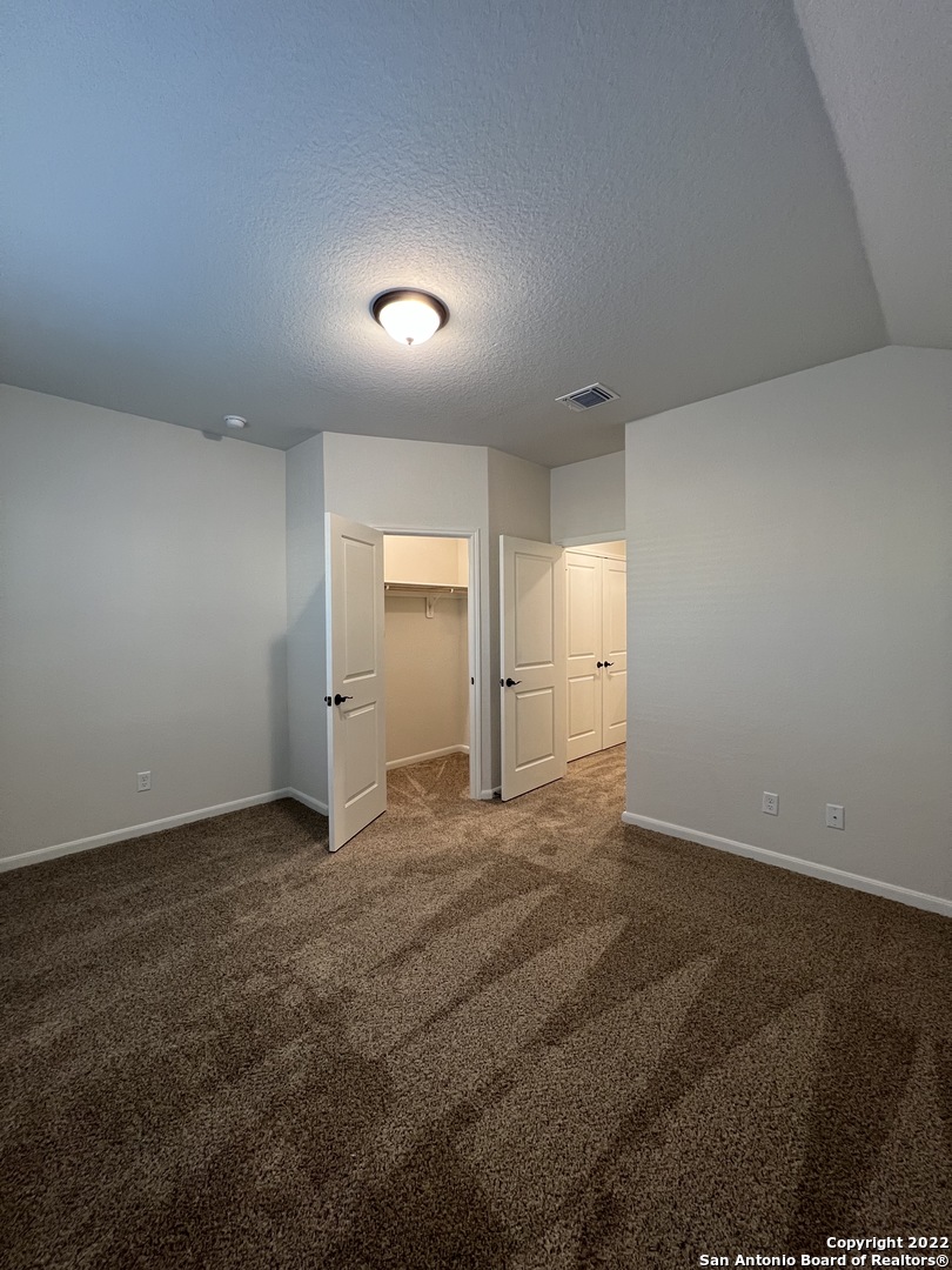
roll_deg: +0.5
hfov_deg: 89.9
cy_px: 635
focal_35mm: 13
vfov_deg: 106.2
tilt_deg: -1.1
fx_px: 477
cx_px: 476
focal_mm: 1.57
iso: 320
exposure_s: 1/60
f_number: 1.8
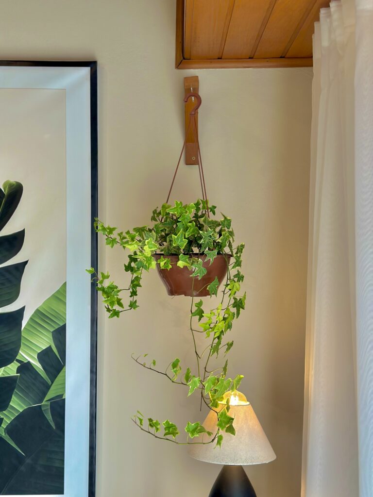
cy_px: 248
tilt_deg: -0.1
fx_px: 690
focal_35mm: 48
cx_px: 186
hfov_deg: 30.3
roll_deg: -0.9
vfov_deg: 39.7
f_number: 1.78
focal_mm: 6.86
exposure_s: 1/214
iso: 80
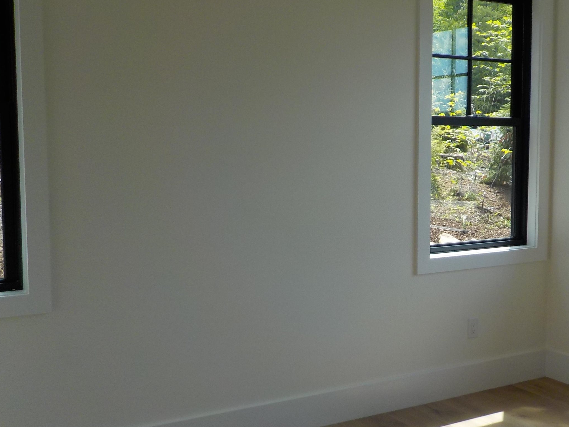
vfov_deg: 32.2
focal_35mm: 45
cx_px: 393
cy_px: 234
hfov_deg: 41.4
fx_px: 740
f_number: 3.3
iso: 125
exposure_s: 1/200
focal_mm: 4.1
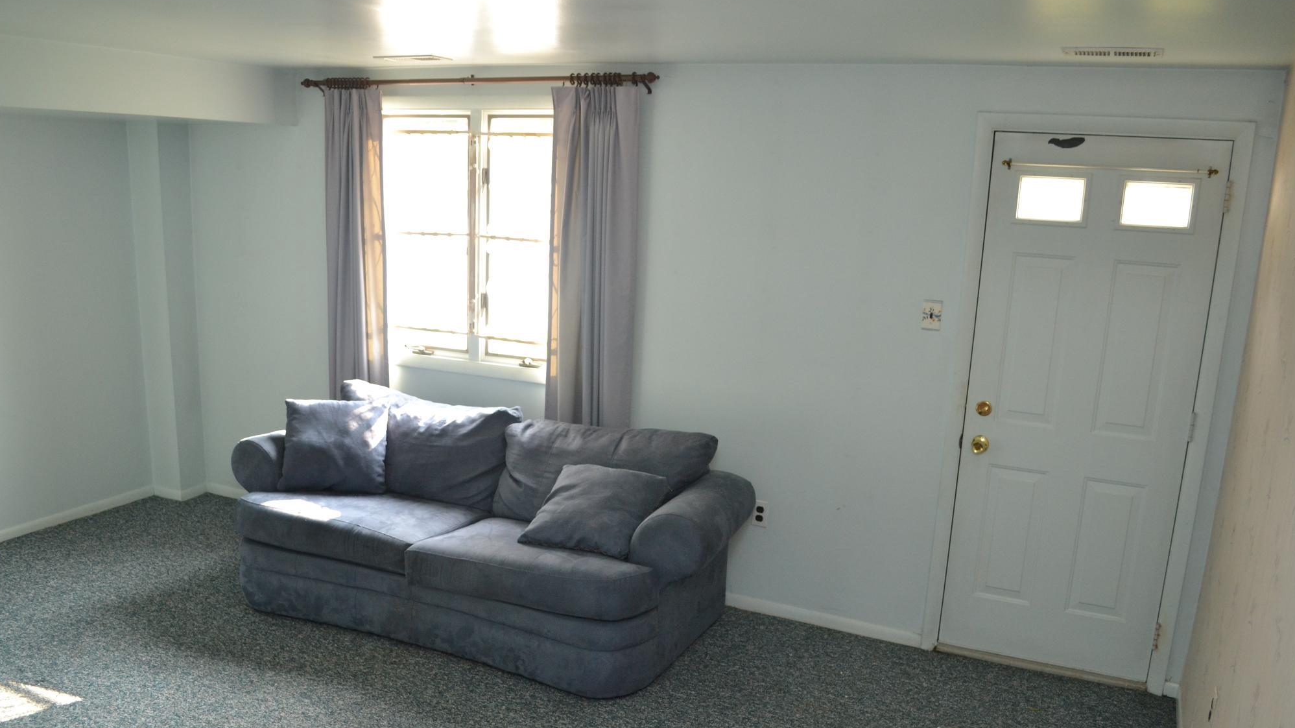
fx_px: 996
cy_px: 433
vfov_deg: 40.0
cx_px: 648
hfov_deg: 66.1
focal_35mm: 29
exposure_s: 1/60
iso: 800
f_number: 3.5
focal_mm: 18
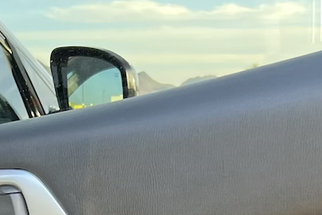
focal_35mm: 101
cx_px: 151
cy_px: 447
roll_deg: +2.4
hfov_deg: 20.2
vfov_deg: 11.9
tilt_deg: -20.2
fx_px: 903
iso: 125
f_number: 1.5
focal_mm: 5.7
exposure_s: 1/121
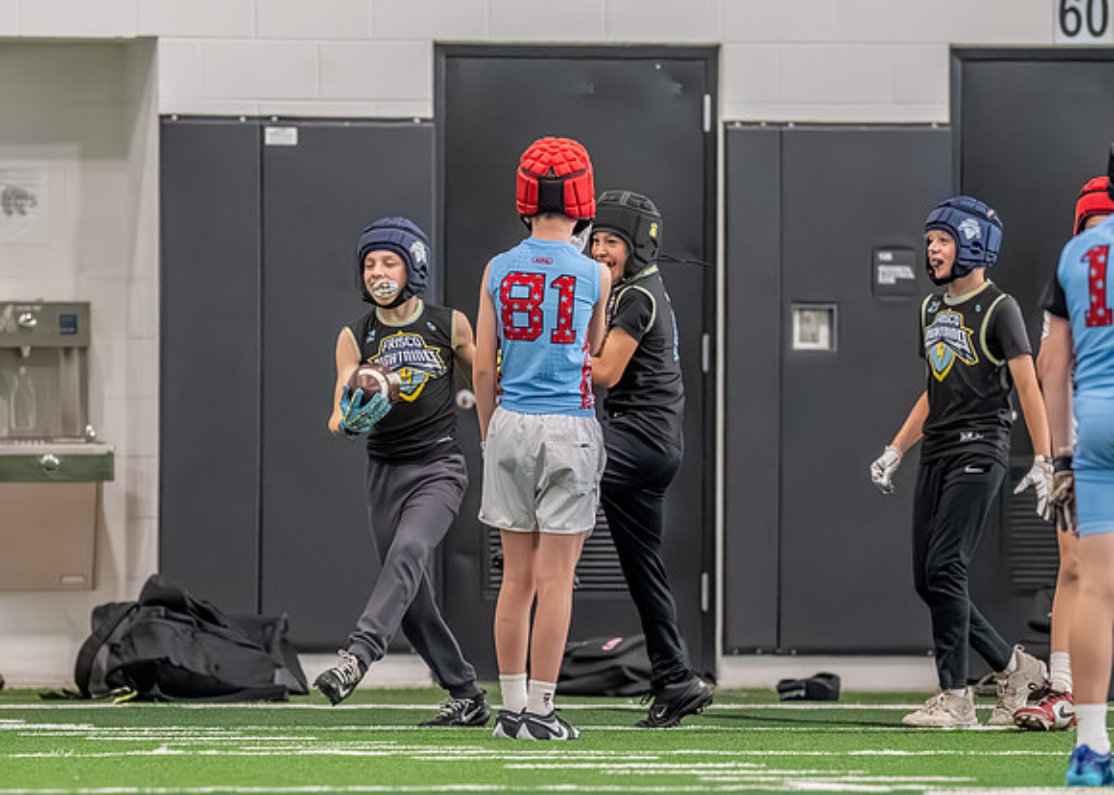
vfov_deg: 2.9
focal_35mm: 491
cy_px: 481
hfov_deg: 4.1
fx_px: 15543
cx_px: 468
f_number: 2.8
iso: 6400
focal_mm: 200
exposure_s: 1/1000
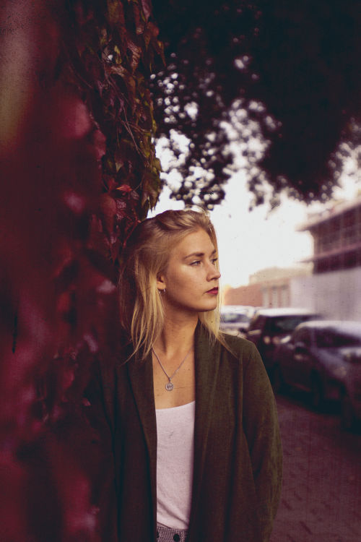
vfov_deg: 57.2
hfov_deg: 40.0
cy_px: 271
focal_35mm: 33
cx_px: 180
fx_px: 496
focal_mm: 22
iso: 100
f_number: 2.8
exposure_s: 1/160
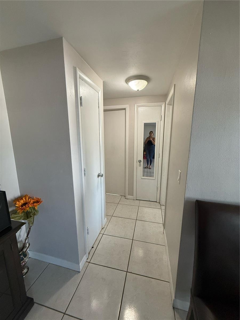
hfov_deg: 85.7
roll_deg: -0.4
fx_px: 129
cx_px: 120
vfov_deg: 102.1
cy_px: 160
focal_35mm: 14
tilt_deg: -10.1
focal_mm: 2.22
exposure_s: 1/75
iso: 320
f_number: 2.2
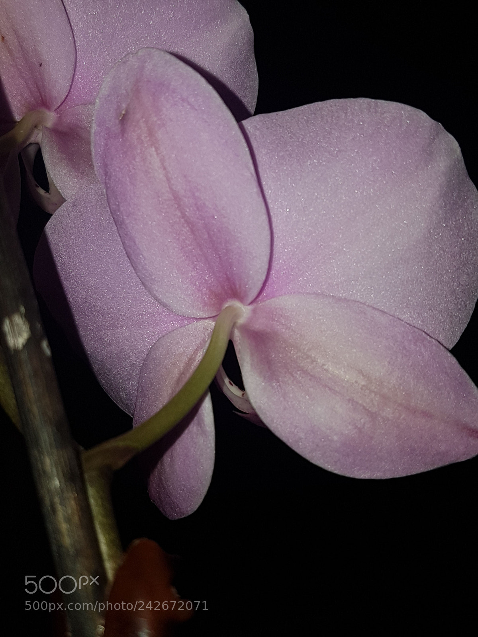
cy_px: 318
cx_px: 239
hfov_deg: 53.1
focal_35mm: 26
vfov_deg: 67.3
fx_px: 479
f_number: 1.7
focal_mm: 4.2
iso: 40
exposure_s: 1/638
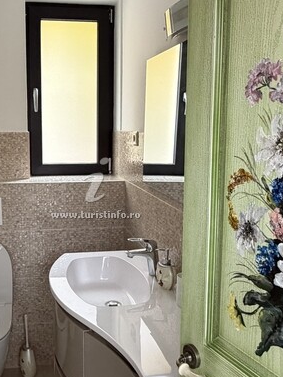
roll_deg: +0.2
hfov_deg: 37.1
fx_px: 414
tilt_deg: -5.8
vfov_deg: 48.9
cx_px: 84
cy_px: 175
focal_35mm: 38
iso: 320
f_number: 2.2
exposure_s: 1/63
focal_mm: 2.22
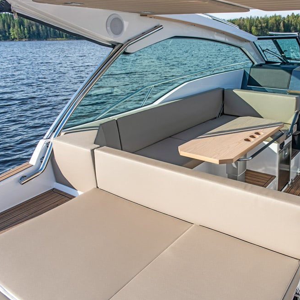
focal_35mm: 31
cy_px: 151
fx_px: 304
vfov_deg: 52.5
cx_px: 218
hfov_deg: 50.7
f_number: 5.6
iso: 100
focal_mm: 24
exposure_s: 1/500
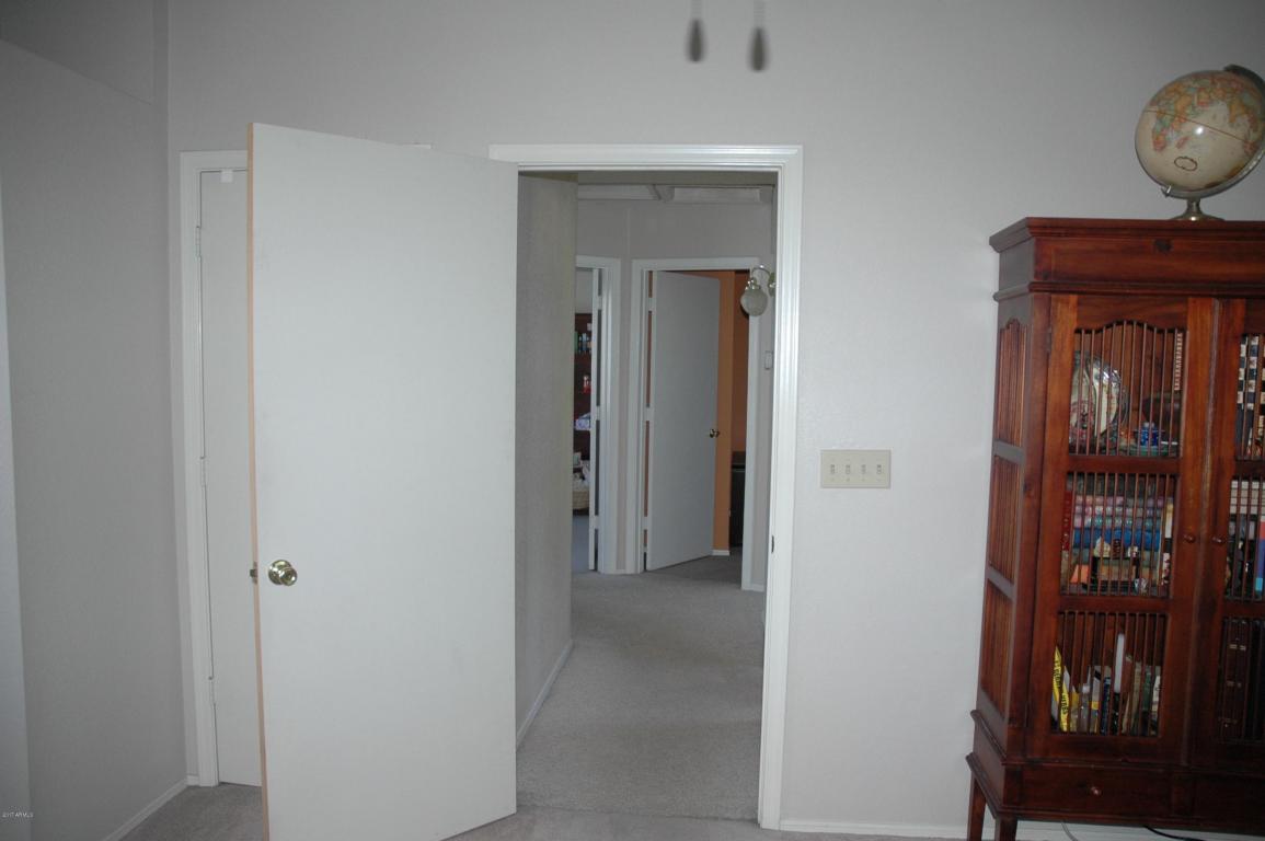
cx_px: 632
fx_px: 948
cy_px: 420
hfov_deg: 67.4
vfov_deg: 47.9
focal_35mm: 27
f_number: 3.5
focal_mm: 18
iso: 500
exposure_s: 1/60
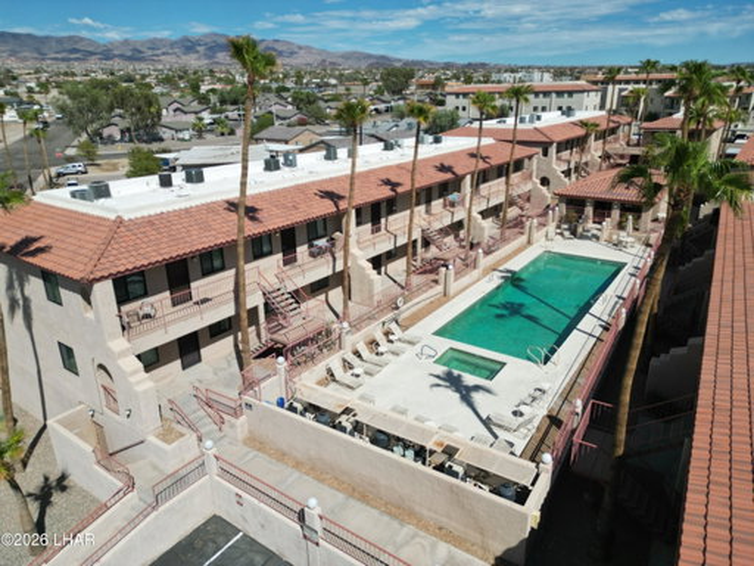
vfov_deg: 56.8
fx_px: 523
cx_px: 377
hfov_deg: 71.6
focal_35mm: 24
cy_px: 283
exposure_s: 1/6400
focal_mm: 6.72
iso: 140
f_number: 1.7
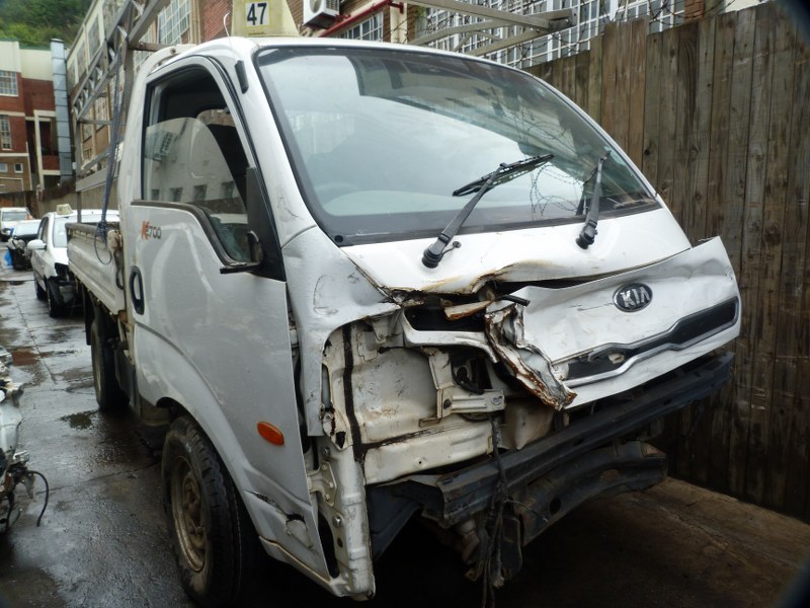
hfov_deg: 69.4
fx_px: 585
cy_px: 304
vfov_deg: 54.9
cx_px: 405
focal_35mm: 25
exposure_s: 1/200
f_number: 4
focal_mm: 4.5
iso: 80
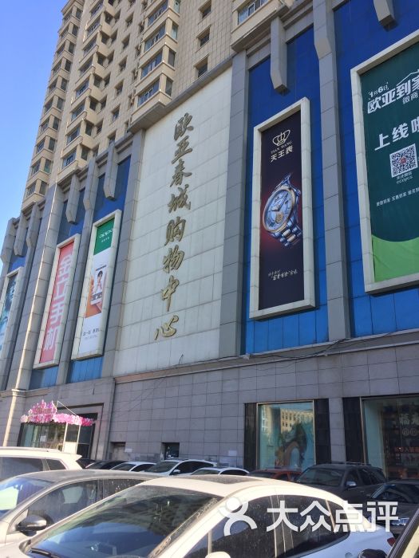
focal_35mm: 29
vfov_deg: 61.7
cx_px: 210
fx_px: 468
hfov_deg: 48.2
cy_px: 279
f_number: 2.2
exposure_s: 1/618
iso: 32
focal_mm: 4.15
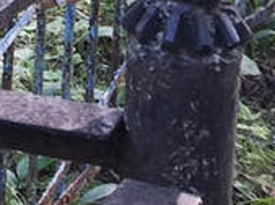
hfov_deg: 10.5
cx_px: -415
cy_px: -158
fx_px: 1253
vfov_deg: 9.0
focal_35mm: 158
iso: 125
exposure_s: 1/100
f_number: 1.7
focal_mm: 4.32
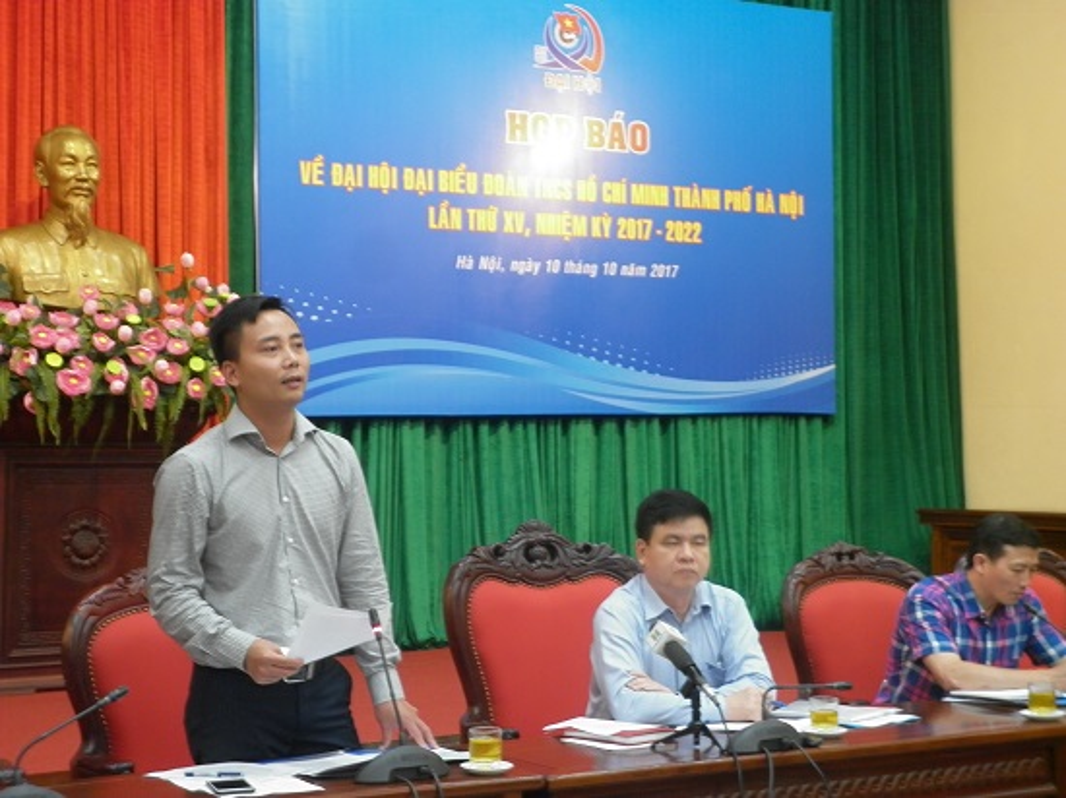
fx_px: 1908
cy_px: 399
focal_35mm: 62
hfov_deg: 31.2
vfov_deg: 23.6
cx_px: 533
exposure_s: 1/8
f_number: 4.4
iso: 200
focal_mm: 11.1
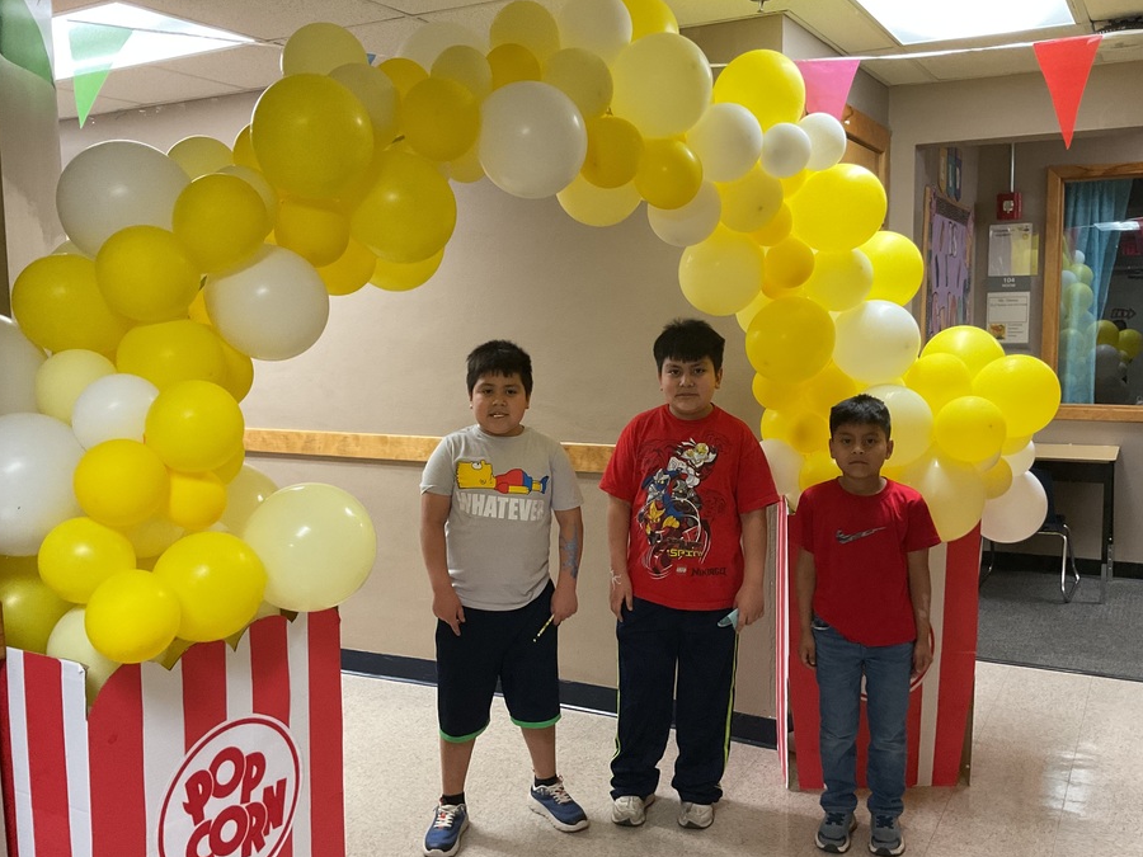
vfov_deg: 42.9
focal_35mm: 33
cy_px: 446
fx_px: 1090
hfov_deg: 55.4
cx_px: 575
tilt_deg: -6.9
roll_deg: +1.0
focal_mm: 3
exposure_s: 1/60
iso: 160
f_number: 1.8
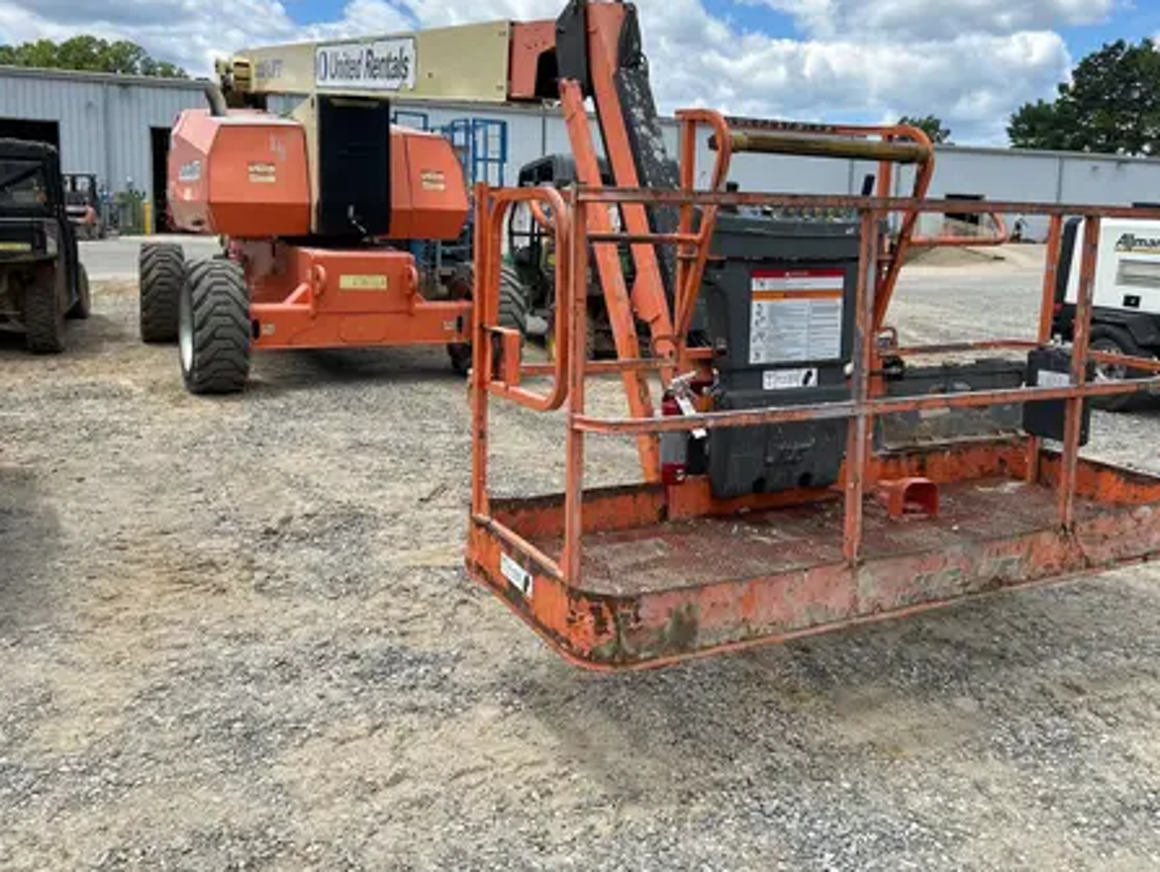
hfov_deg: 56.6
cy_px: 365
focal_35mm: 32
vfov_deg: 44.1
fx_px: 1073
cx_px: 646
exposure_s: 1/3356
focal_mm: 5.7
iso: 50
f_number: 1.5
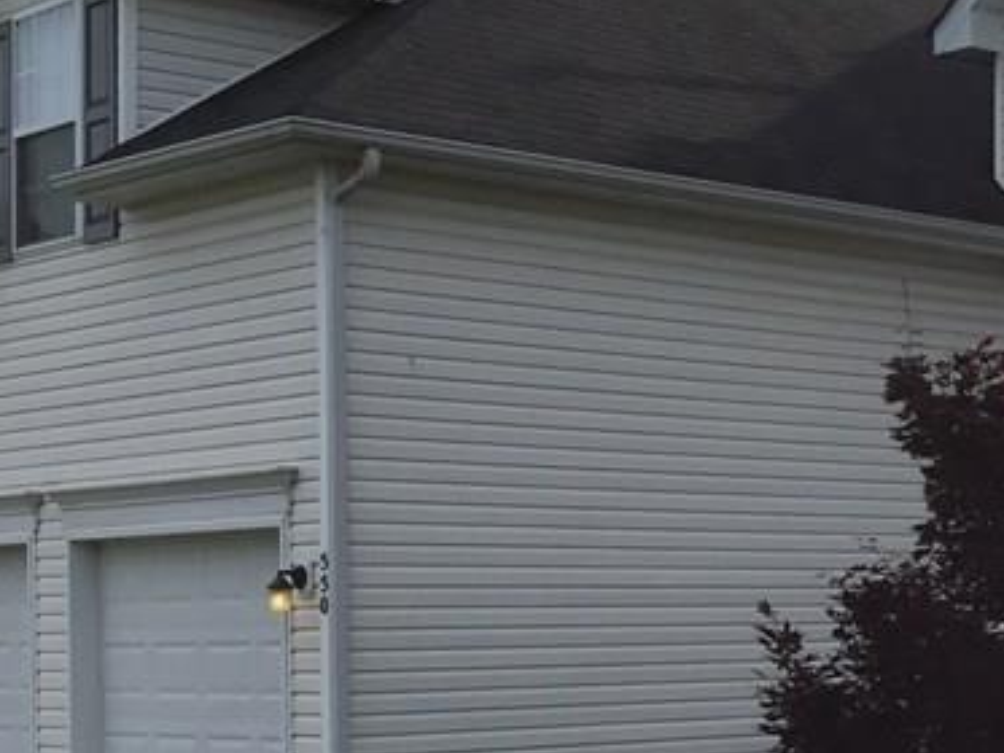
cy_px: 546
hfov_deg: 21.8
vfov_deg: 17.3
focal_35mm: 85
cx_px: 1096
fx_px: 2466
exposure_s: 1/1217
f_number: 2.4
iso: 25
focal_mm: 3.3
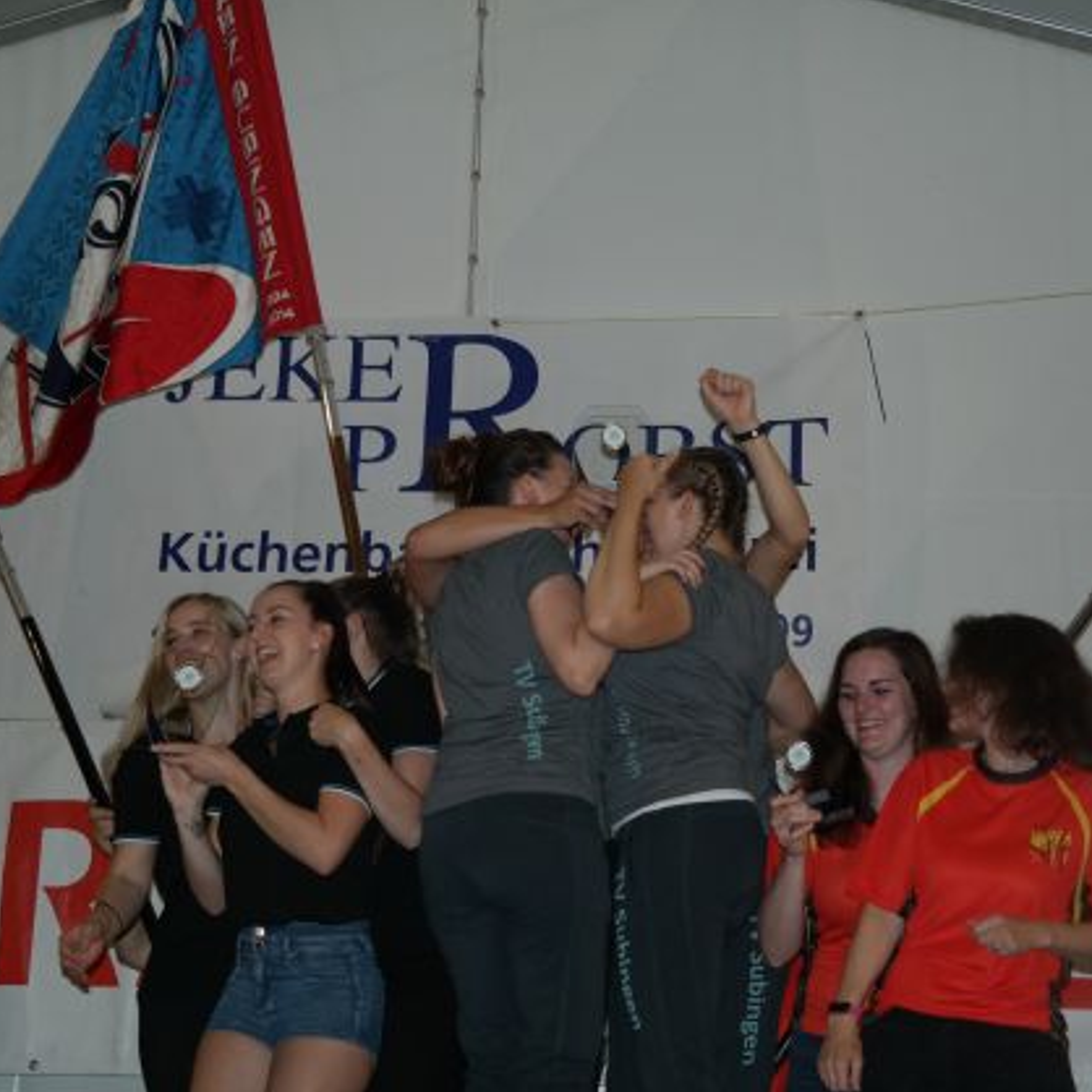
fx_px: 2320
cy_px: 545
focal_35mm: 65
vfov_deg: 26.5
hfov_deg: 26.5
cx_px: 611
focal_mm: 33
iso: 400
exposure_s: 1/50
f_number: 4.5
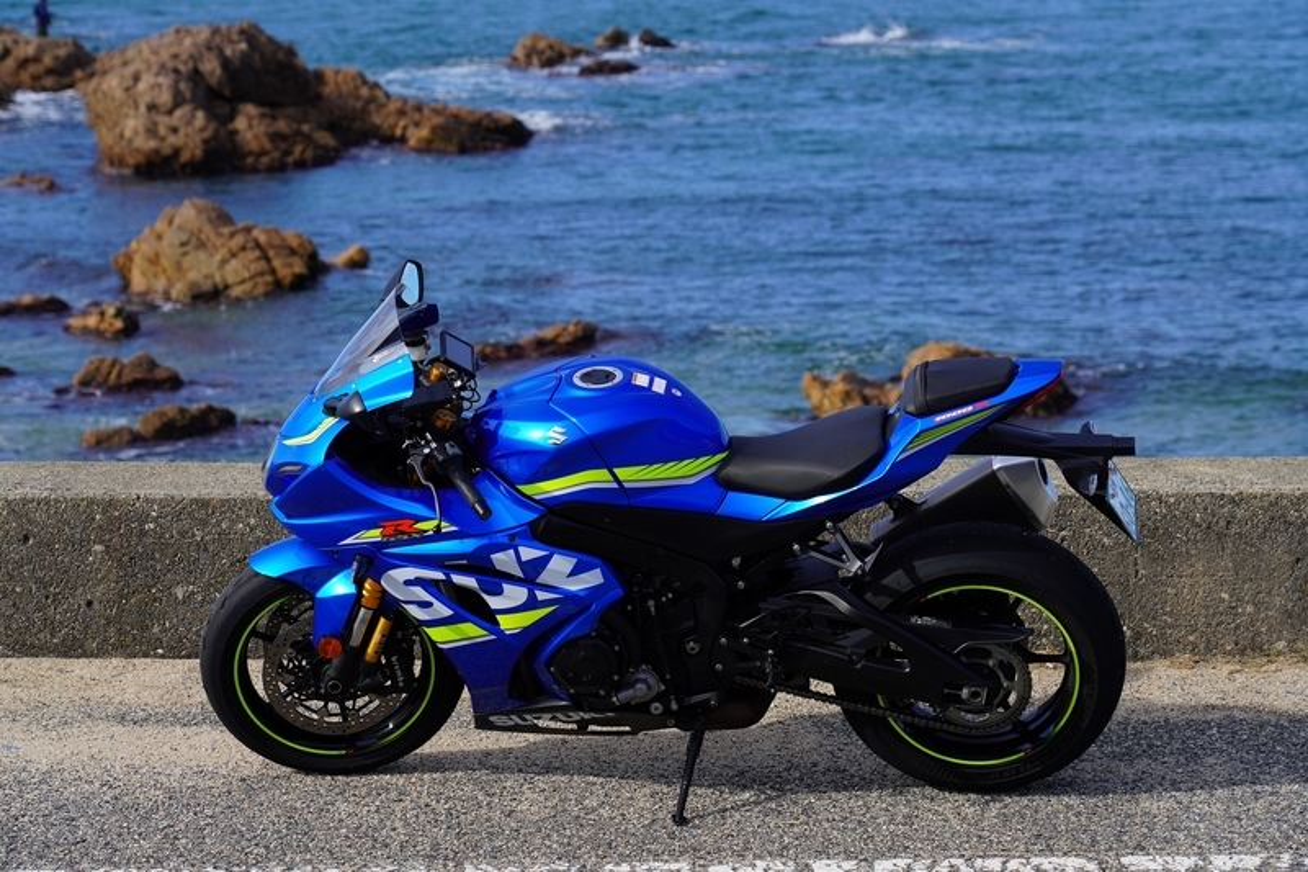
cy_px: 436
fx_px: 3814
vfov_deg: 13.0
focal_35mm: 105
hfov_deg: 19.5
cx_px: 654
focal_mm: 105
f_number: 6.3
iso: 100
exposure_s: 1/320
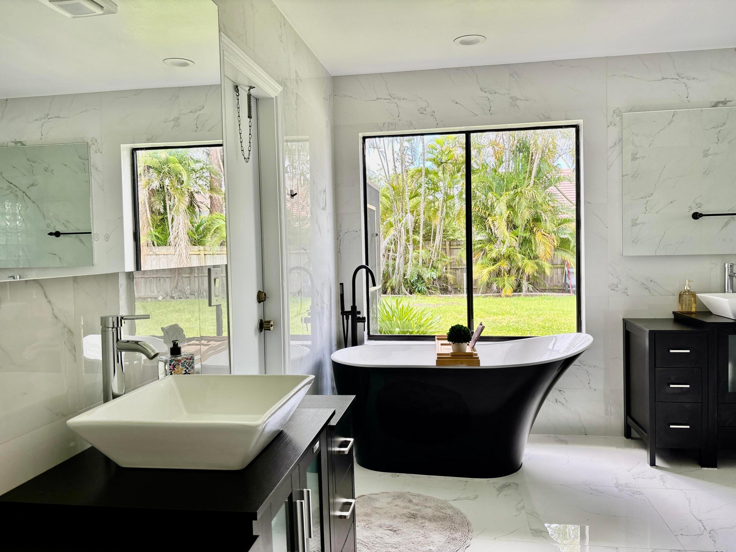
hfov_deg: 67.3
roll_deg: +1.3
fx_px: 553
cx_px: 368
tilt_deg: -1.4
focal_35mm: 26
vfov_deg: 53.1
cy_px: 276
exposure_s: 1/149
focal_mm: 5.96
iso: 40
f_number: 1.6
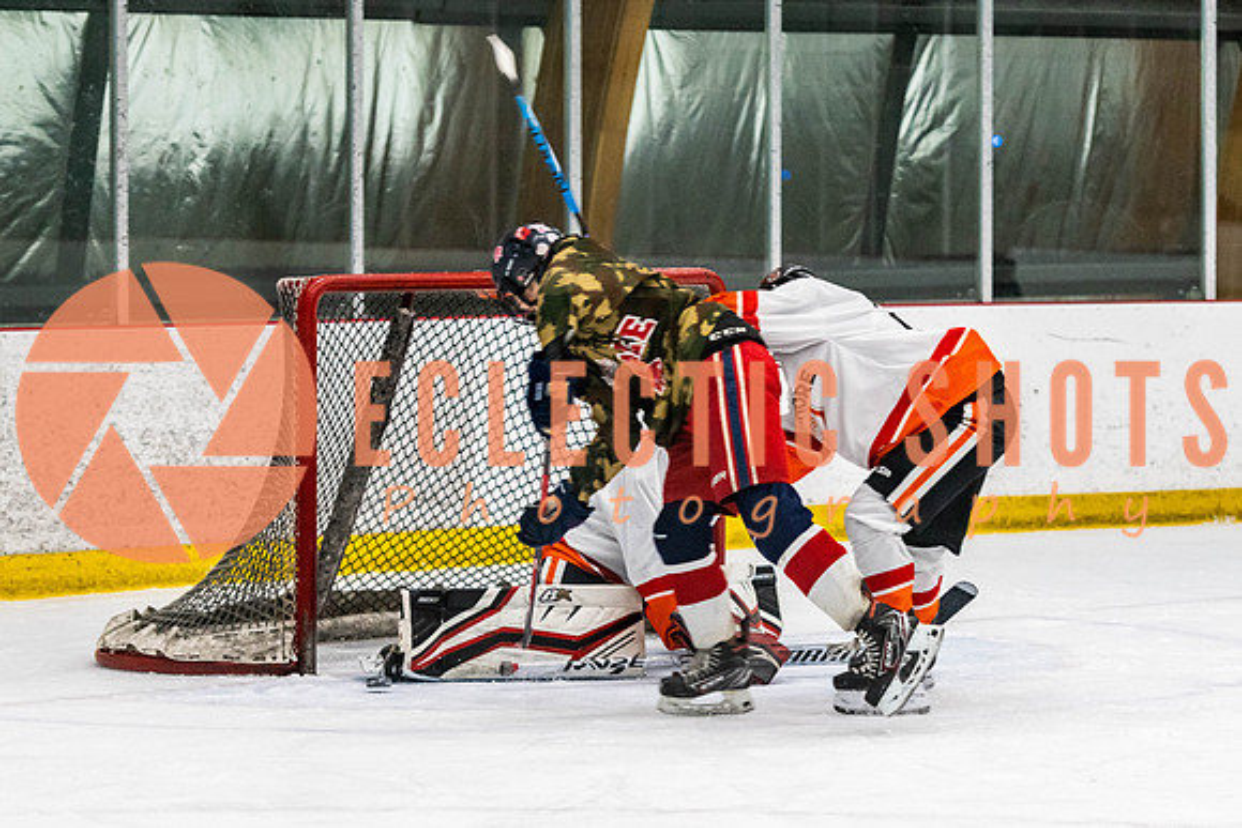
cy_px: 477
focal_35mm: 164
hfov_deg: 12.5
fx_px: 5676
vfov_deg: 8.3
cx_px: 745
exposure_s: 1/640
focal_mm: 110
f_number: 2.8
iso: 1600
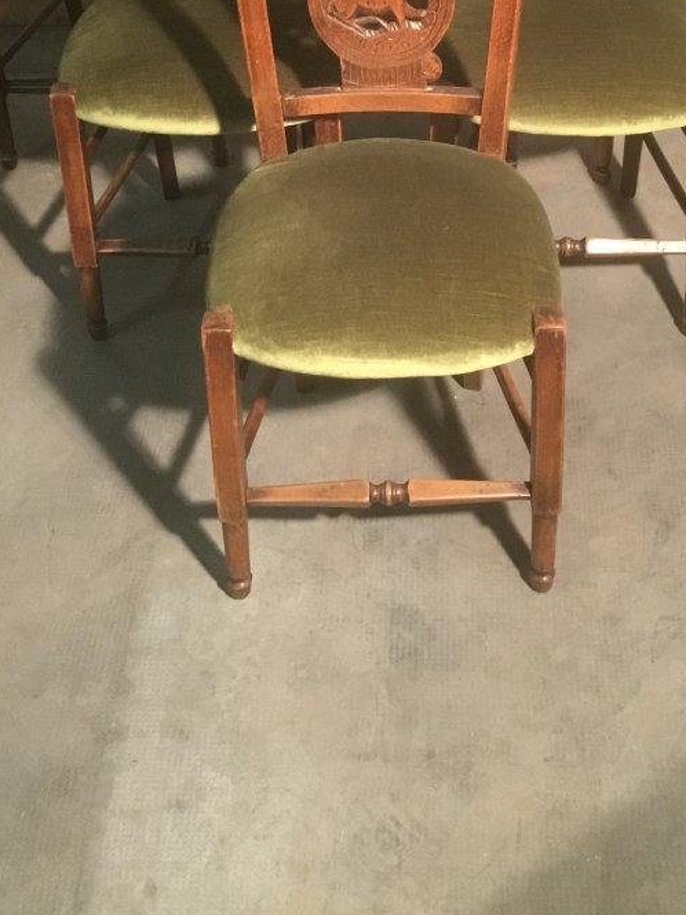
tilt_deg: -32.1
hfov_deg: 26.1
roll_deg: +0.6
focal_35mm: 56
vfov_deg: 32.9
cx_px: 373
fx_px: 1480
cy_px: 124
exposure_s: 1/20
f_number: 2.4
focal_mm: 3.3
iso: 200
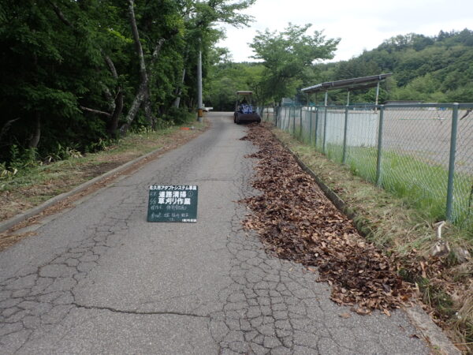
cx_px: 236
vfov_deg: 54.9
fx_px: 342
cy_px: 178
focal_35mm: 25
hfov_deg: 69.4
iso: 100
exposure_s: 1/640
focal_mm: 4.5
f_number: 2.8
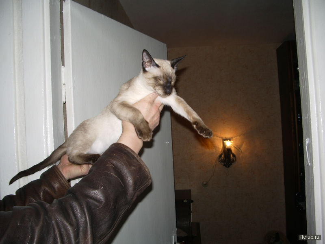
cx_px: 162
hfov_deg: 52.6
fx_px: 329
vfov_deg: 40.7
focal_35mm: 35
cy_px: 122
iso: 50
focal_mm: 5.8
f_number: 2.6
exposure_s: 1/40
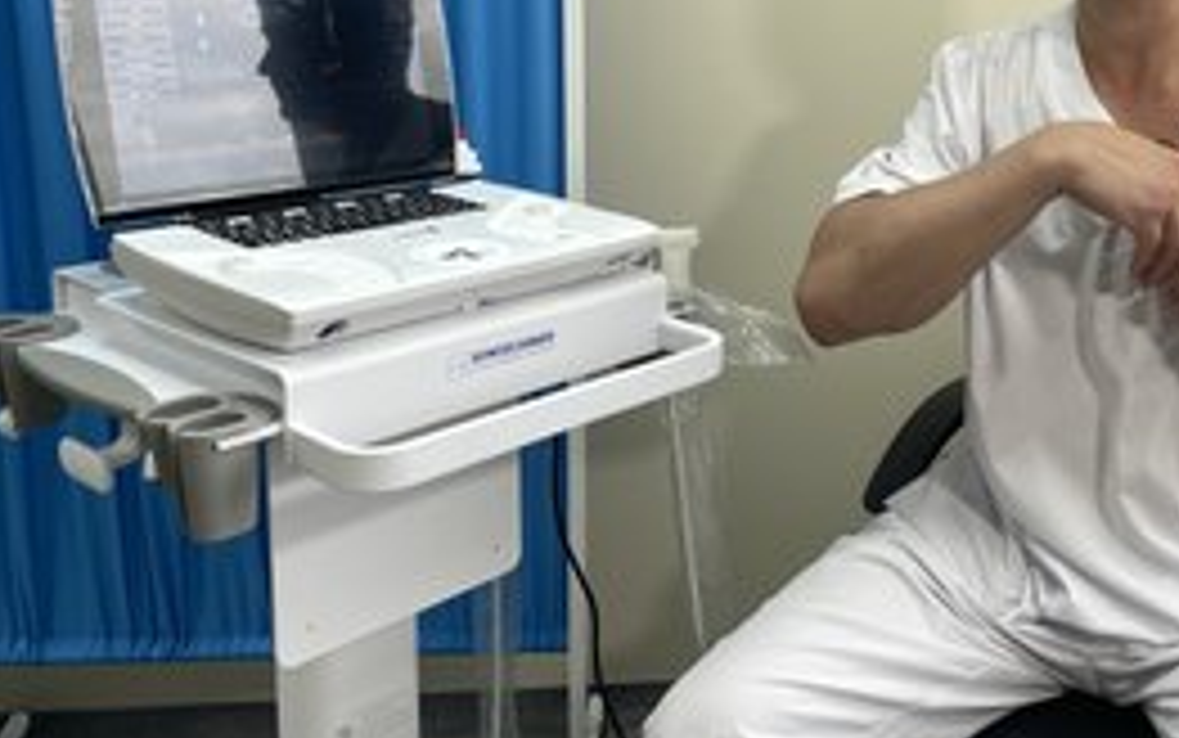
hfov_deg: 46.2
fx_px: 1350
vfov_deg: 30.0
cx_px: 810
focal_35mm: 42
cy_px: 166
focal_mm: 4.2
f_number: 1.6
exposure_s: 1/100
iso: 50
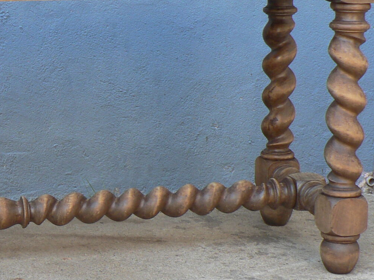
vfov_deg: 16.0
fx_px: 994
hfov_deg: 20.4
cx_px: -27
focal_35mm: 92
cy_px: 118
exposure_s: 1/40
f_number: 2.8
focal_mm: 6
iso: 80
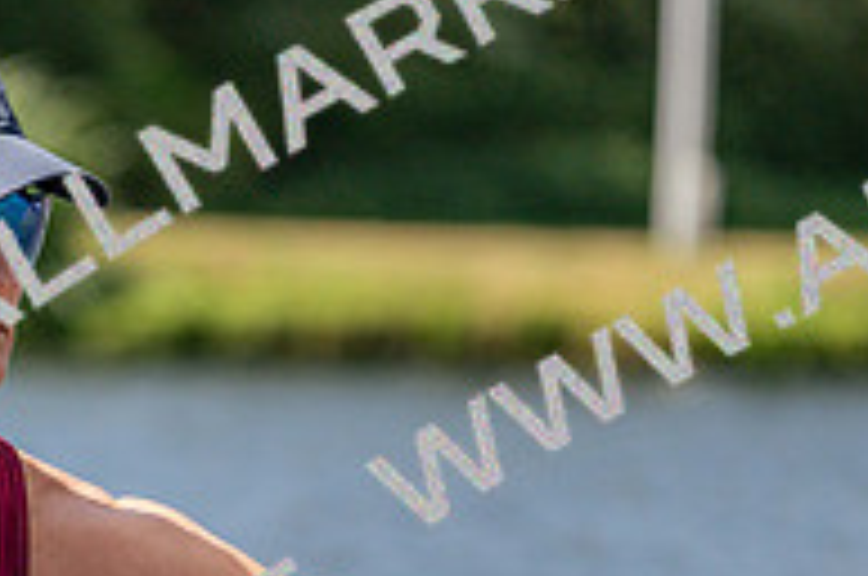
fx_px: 17114
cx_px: 40
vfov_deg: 1.9
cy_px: 601
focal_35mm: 711
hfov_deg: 2.9
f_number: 5.6
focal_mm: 236
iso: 320
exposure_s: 1/2000
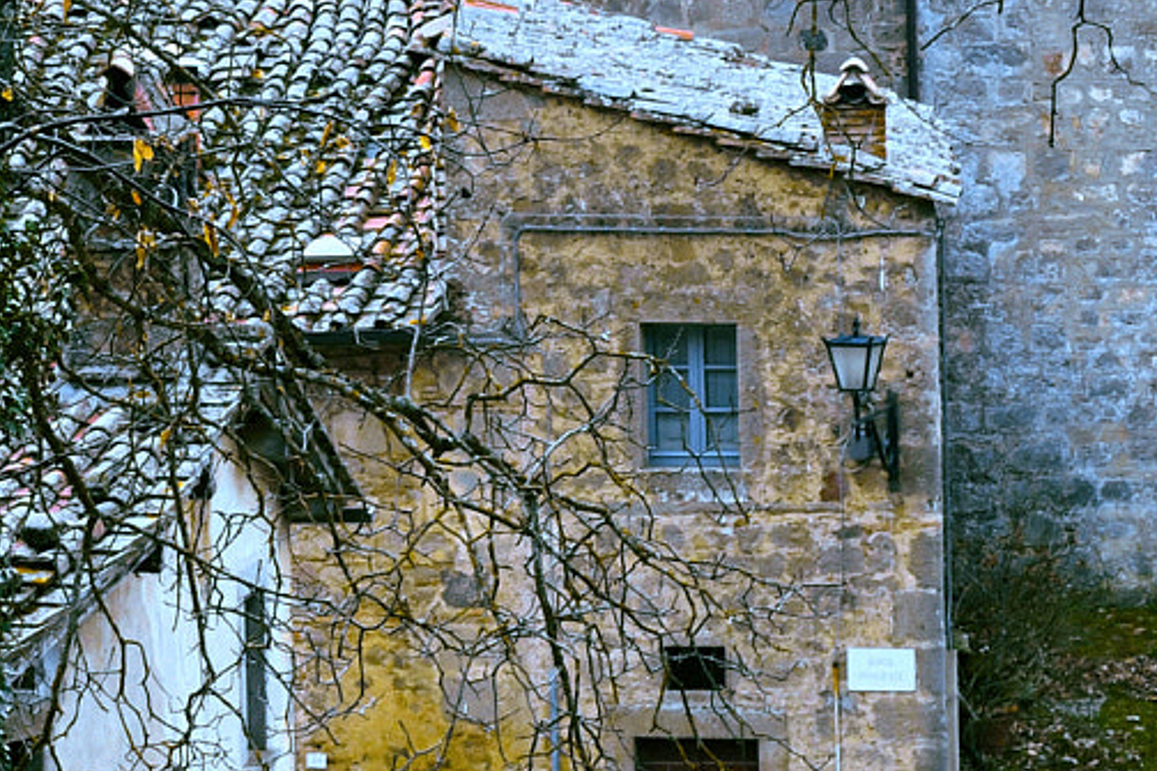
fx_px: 10730
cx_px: 1509
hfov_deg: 6.1
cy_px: 529
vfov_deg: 4.1
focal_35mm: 334
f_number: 8
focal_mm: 70
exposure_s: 1/125
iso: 320
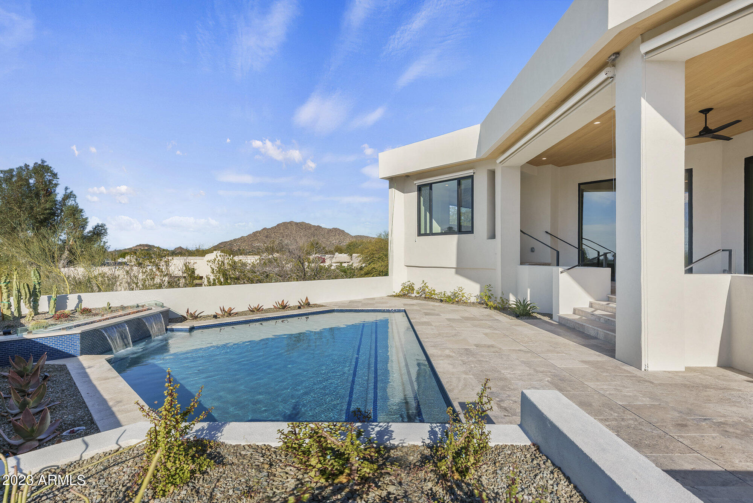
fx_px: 356
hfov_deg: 93.2
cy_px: 252
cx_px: 376
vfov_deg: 70.5
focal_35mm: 17
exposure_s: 1/160
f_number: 8
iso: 125
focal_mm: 17
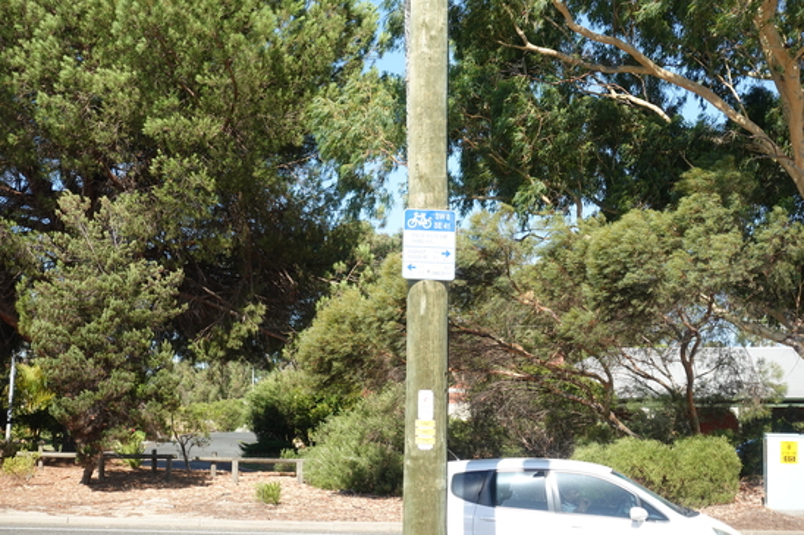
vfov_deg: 19.4
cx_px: 402
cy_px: 268
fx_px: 1563
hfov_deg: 28.9
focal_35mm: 70
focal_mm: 25.7
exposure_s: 1/250
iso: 125
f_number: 5.6
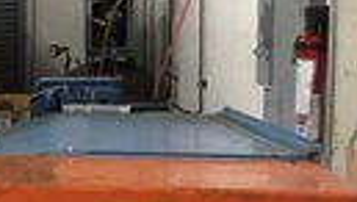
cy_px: 122
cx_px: -149
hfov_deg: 19.5
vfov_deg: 12.4
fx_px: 929
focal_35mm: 98
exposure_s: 1/20
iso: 250
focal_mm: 4.15
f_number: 2.2
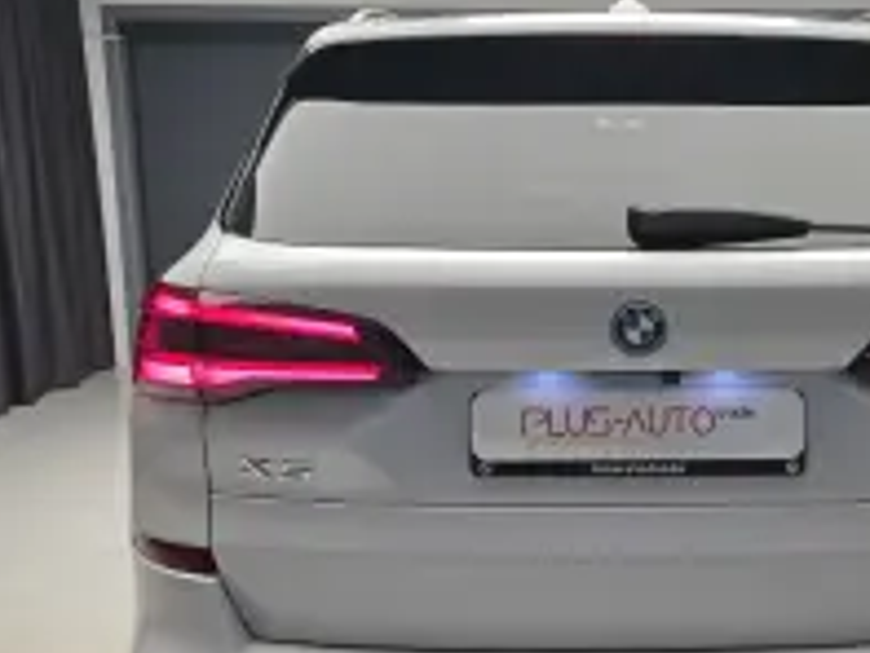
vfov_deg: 34.3
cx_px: 627
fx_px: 1056
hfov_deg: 43.6
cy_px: 375
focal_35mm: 42
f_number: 1.7
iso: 80
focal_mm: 6.3
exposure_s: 1/180
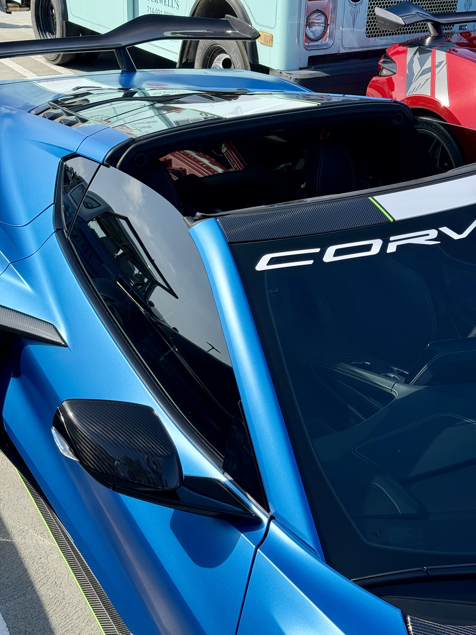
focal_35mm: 48
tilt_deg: -28.3
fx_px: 880
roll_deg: -1.9
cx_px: 238
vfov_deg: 39.7
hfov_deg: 30.3
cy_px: 318
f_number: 1.78
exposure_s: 1/3704
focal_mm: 6.76
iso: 64
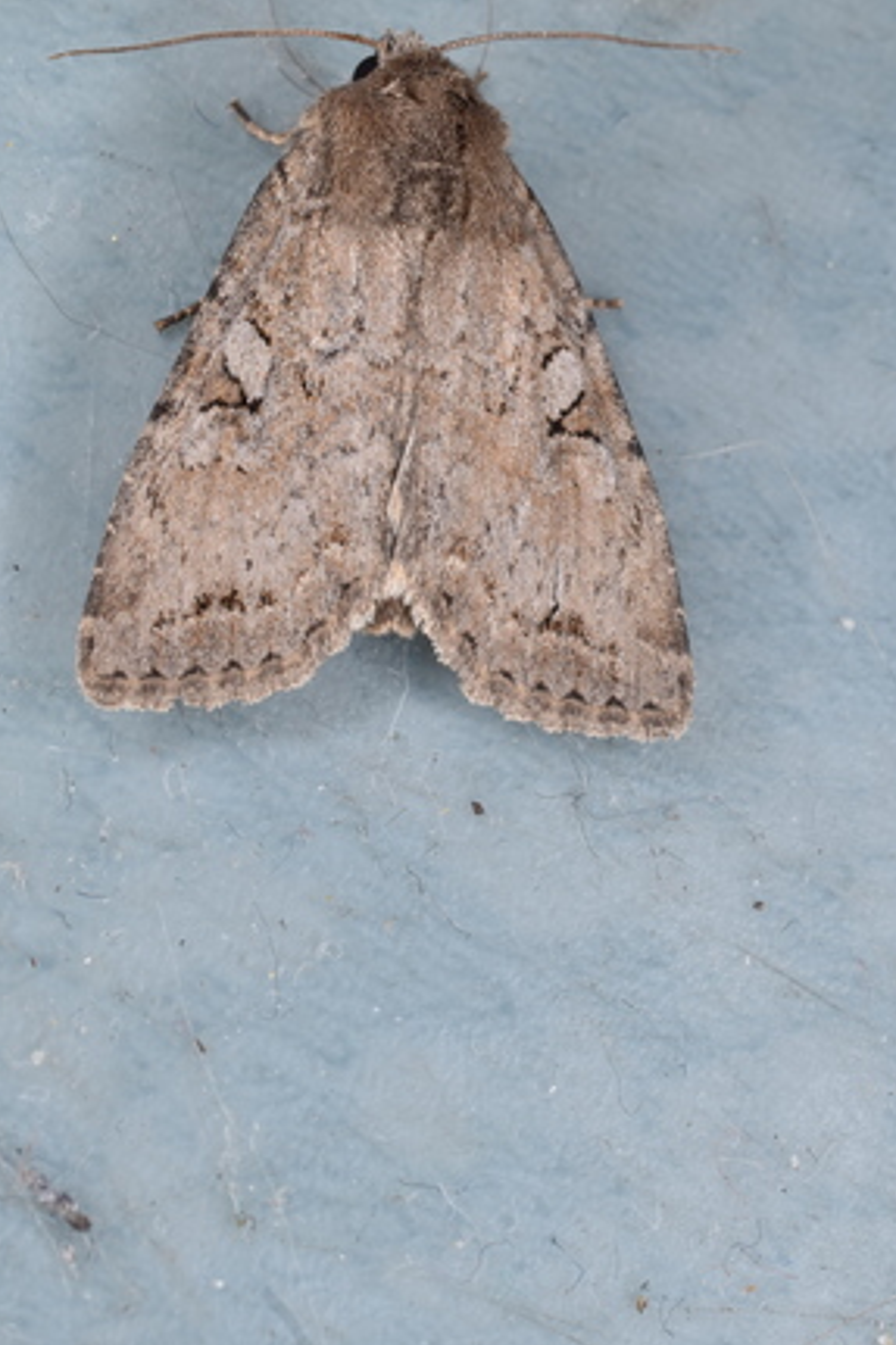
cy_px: 471
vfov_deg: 22.8
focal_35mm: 89
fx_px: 3325
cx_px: 415
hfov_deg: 15.3
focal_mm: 40
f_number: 22
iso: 100
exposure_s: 1/250
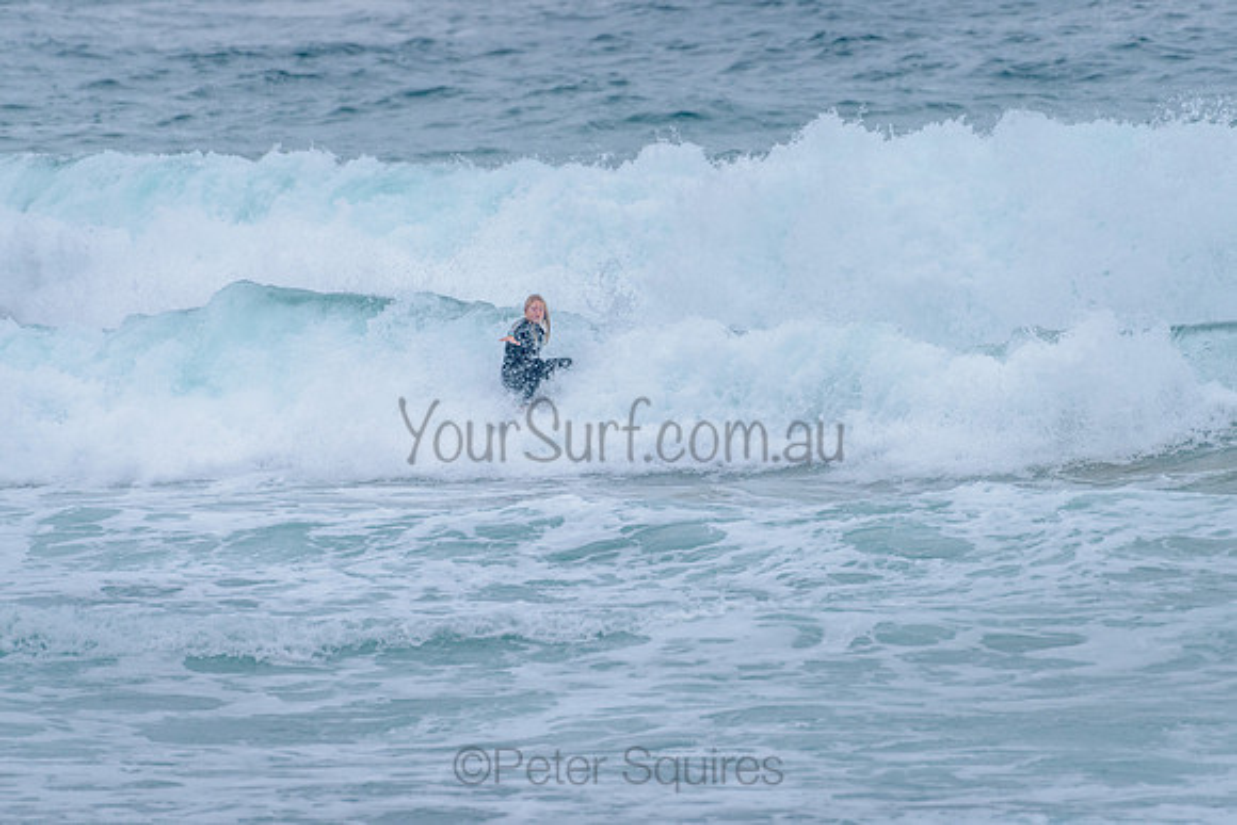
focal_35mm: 613
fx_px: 21059
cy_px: 321
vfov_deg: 2.2
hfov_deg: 3.4
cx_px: 620
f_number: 5.6
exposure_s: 1/2000
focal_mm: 500
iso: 1250
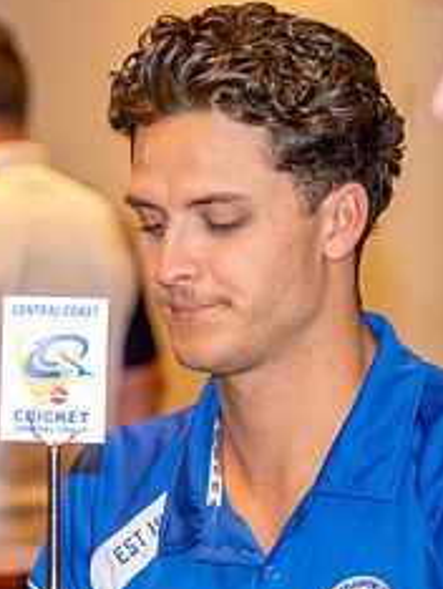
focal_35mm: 291
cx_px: 77
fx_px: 4956
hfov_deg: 5.1
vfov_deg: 6.8
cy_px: 227
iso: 1000
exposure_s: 1/60
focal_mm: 70
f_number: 2.8
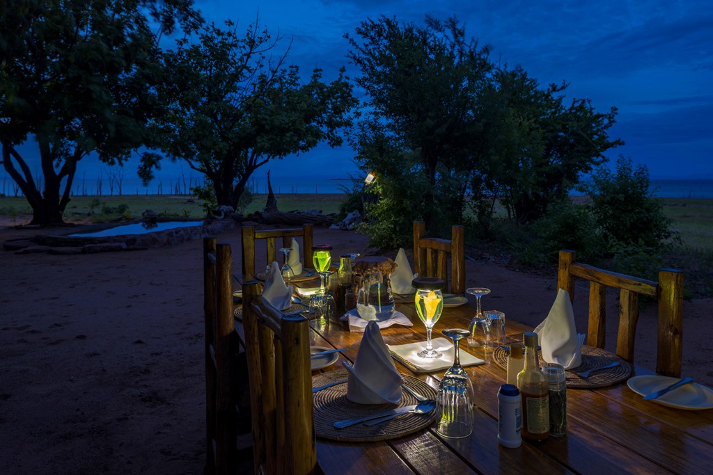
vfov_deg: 53.1
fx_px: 475
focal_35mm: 24
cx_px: 356
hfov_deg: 73.7
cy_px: 238
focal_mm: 24
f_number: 8
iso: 100
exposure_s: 4
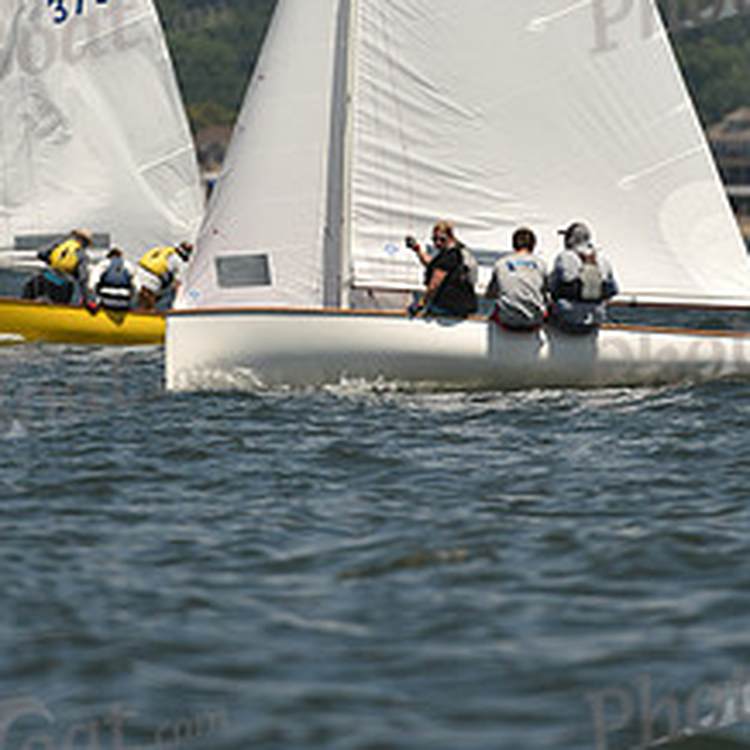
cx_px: 408
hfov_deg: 1.9
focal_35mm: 906
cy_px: 193
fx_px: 22208
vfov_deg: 1.9
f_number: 4.5
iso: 250
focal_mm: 400
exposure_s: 1/4000
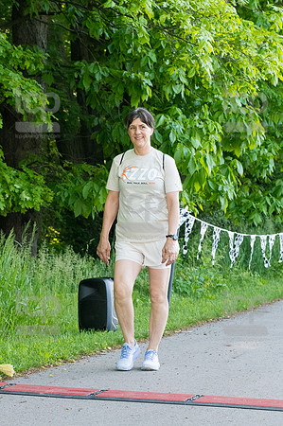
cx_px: 142
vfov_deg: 16.7
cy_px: 213
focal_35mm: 123
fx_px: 1454
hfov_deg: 11.1
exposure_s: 1/1250
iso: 3200
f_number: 5.6
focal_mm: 82
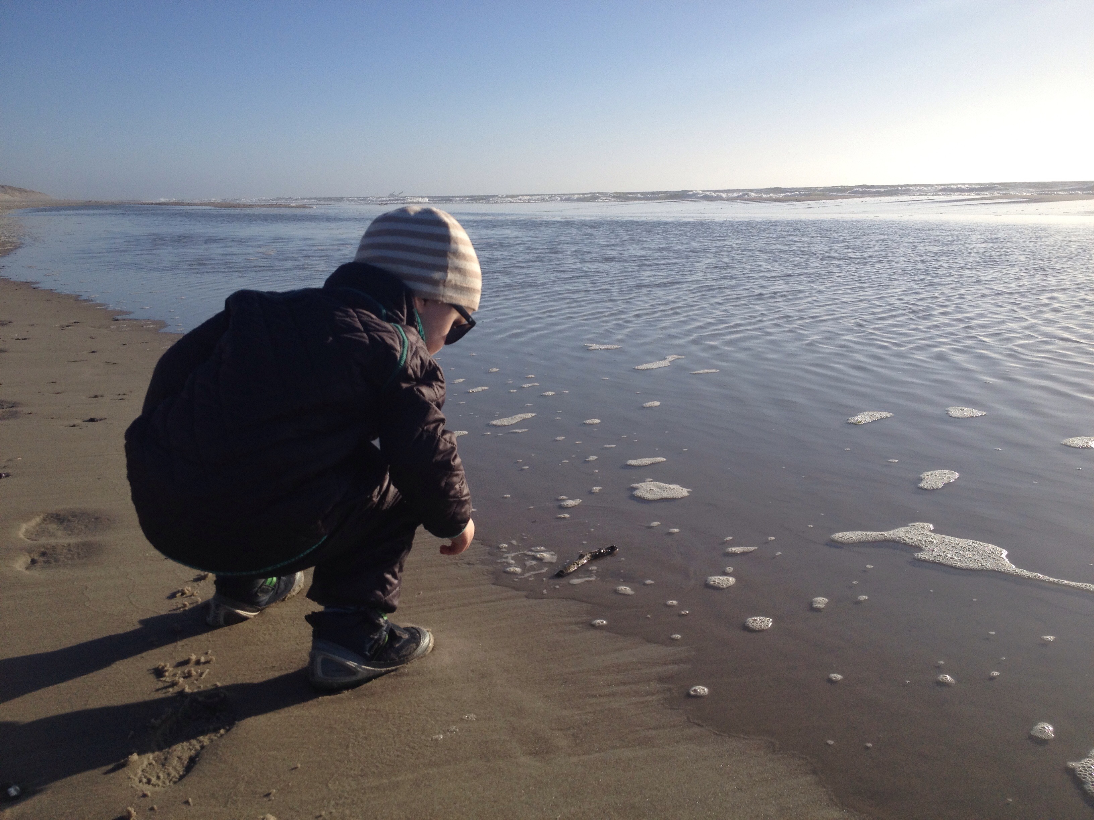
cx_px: 547
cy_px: 410
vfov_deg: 40.7
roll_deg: +1.6
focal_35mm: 35
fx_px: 1106
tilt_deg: -13.8
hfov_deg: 52.6
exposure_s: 1/2632
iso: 50
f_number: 2.4
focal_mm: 4.28
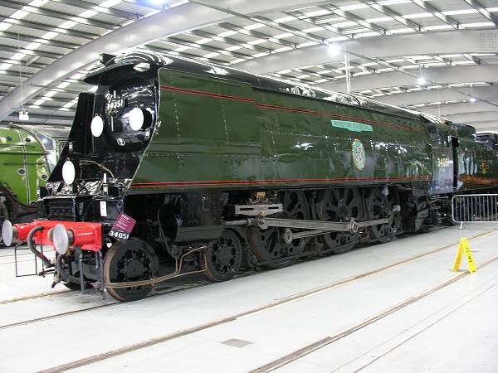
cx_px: 249
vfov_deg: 40.7
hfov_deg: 52.6
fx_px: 504
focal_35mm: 35
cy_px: 186
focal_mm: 8.9
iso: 74
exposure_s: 1/4.1
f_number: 2.8
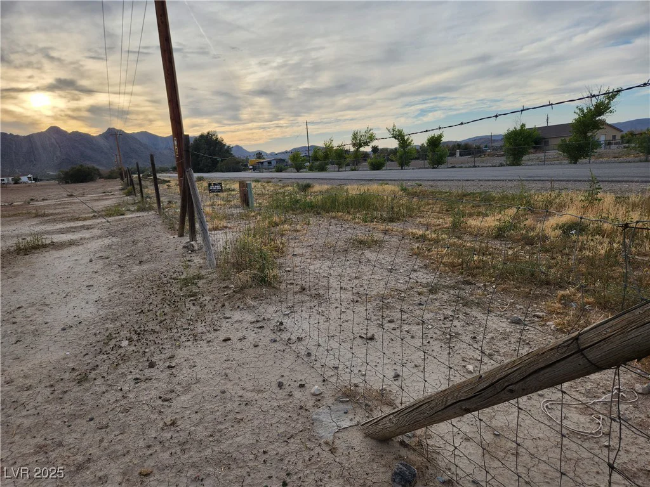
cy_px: 244
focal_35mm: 23
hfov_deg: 73.9
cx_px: 325
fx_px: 432
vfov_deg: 58.9
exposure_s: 1/803
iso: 20
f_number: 1.8
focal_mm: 5.4
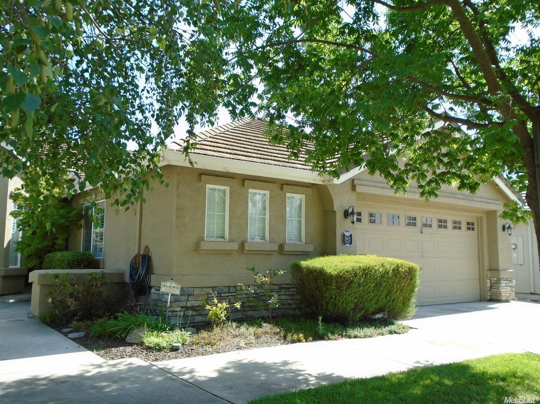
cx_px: 270
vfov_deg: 45.4
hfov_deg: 58.4
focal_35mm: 31
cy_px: 202
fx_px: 483
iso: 100
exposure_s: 1/250
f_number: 3.5
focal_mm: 5.5
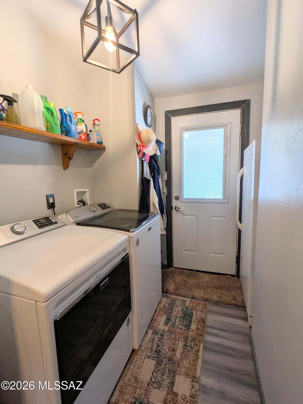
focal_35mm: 16
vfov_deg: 94.5
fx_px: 187
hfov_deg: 78.1
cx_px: 152
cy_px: 202
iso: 55
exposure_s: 1/40
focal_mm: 2.35
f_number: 2.2
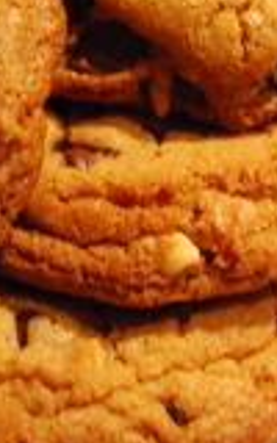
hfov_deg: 9.1
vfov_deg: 14.3
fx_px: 1739
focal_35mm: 144
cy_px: 6
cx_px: 11
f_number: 4.2
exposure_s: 1/25
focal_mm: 30
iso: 1600
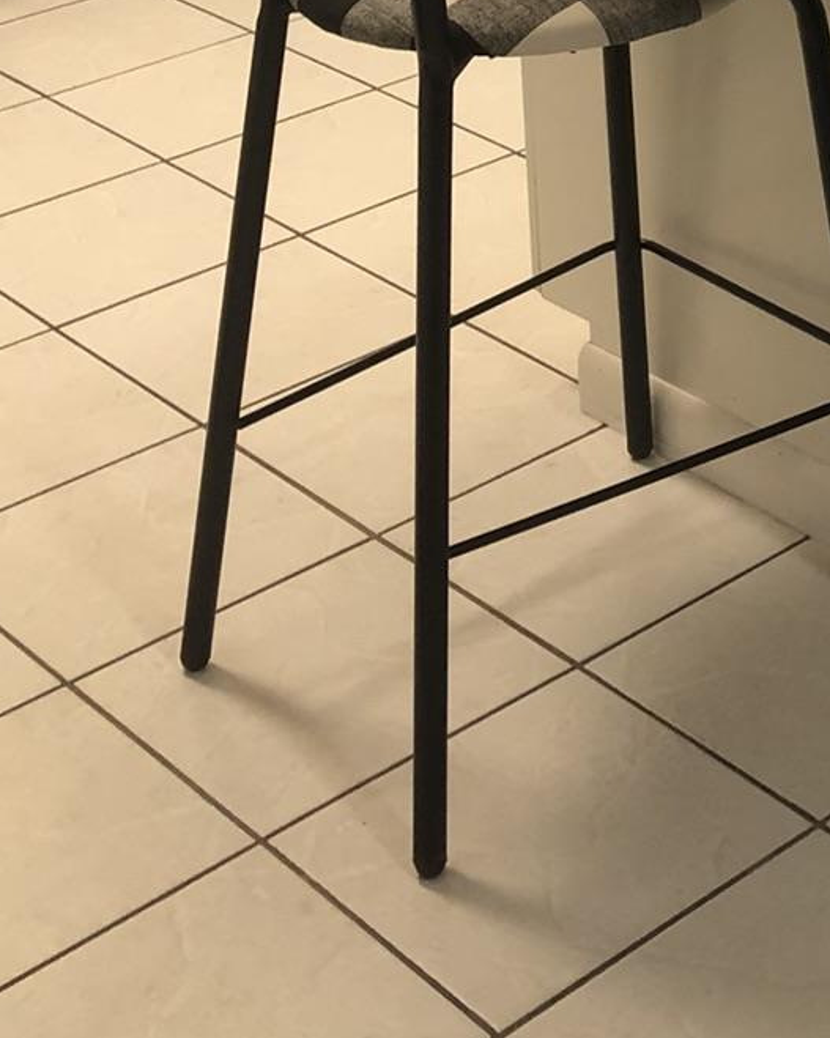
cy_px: -312
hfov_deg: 17.1
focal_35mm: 85
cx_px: 1033
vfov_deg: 20.5
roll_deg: +0.6
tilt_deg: -15.6
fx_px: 2611
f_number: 1.8
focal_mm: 3.99
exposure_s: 1/24
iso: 40
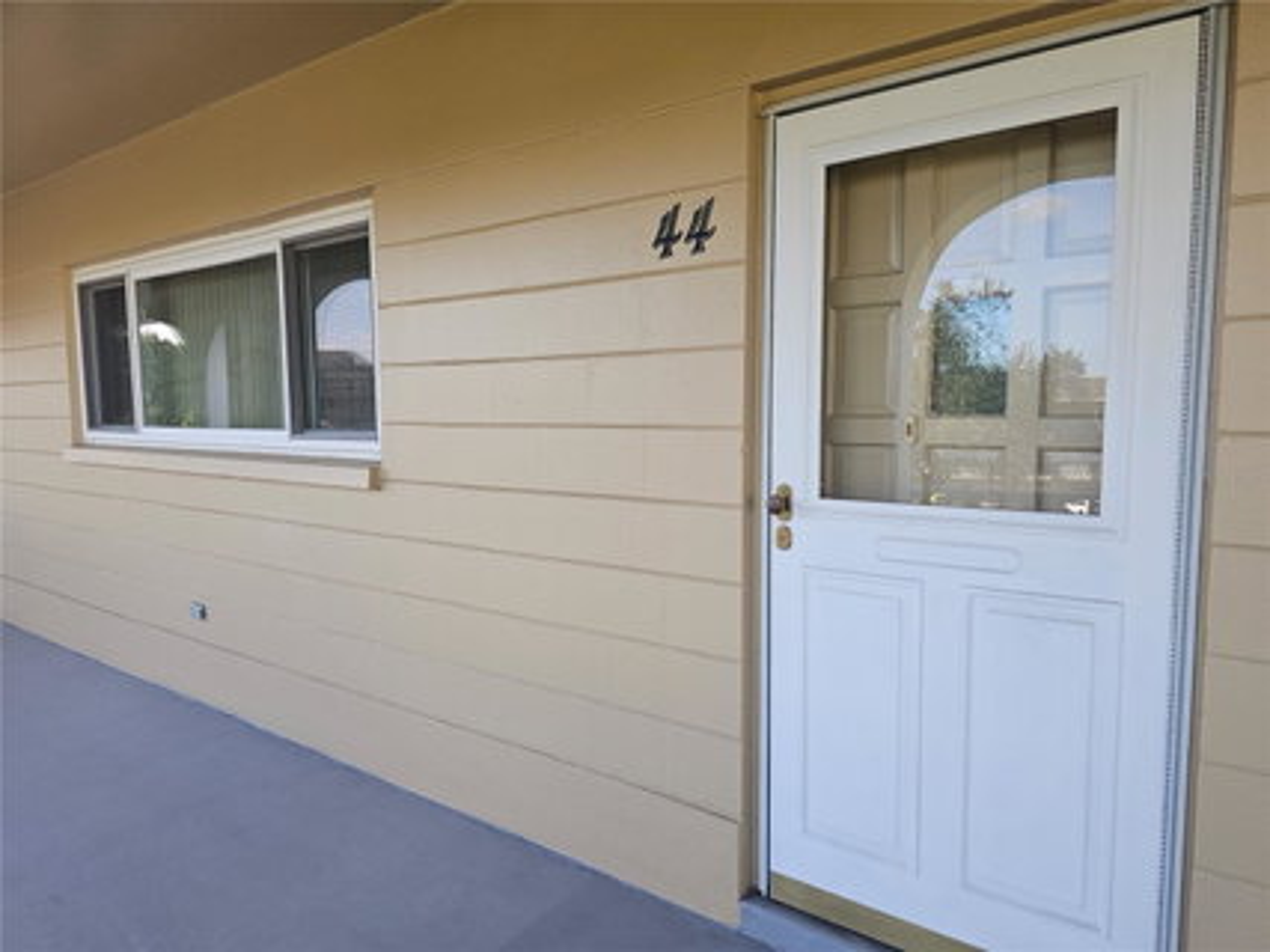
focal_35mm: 23
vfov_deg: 58.9
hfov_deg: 73.9
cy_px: 476
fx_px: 844
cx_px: 635
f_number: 1.7
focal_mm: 6.3
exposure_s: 1/120
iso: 16
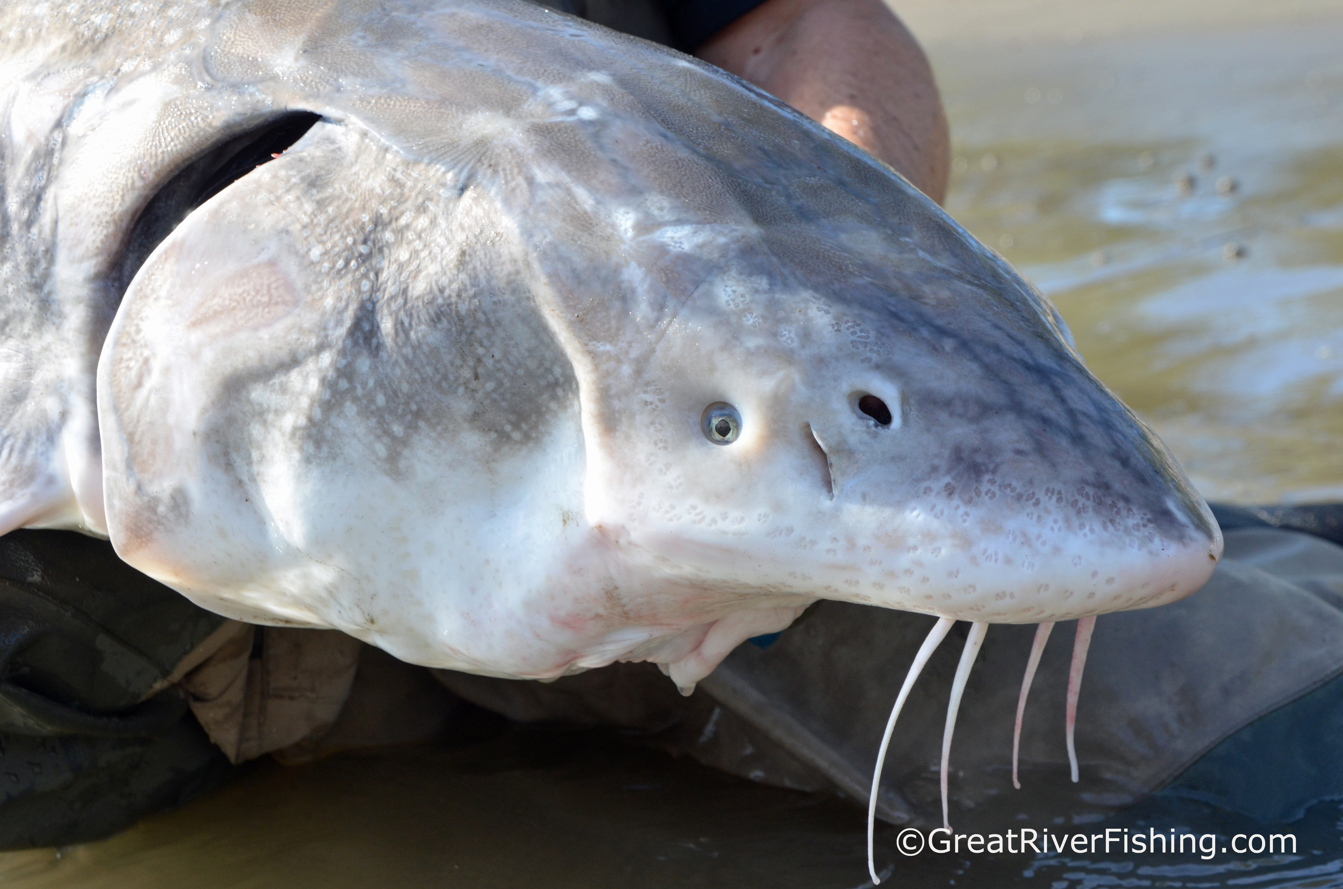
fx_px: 3071
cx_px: 672
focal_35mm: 82
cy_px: 444
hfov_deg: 24.7
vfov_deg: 16.5
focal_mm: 55
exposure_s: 1/500
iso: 800
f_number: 11
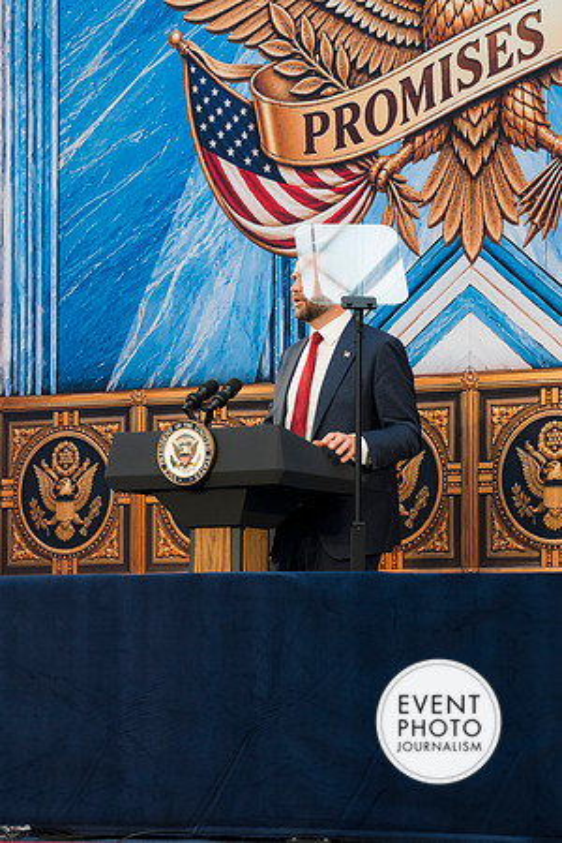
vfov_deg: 14.2
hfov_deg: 9.5
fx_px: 3395
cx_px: 281
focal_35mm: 145
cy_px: 422
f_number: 4
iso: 450
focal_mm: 97
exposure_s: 1/160
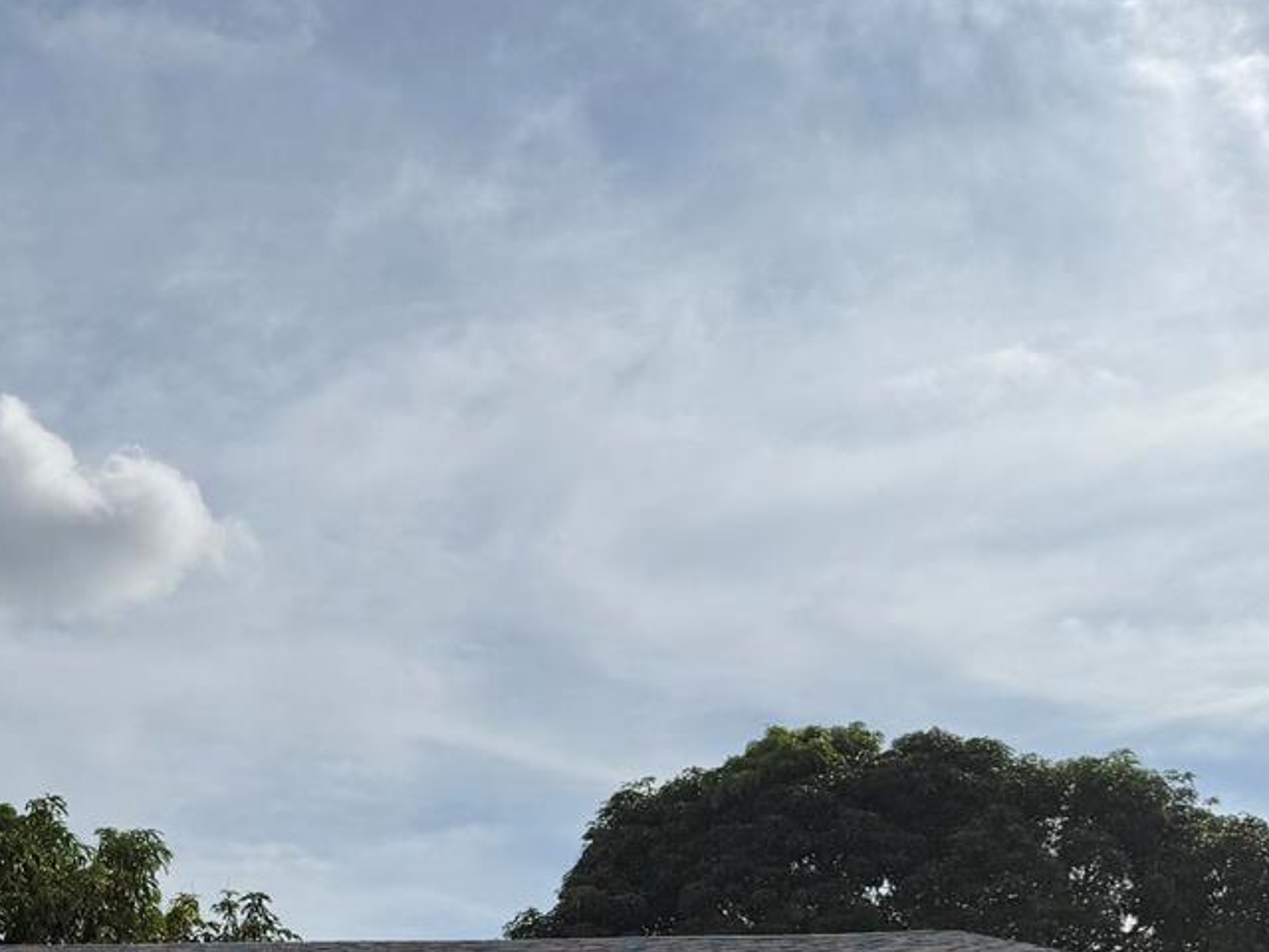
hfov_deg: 29.6
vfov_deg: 23.3
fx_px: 2200
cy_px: 972
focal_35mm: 60
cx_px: -58
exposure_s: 1/11905
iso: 80
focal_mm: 6.76
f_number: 1.78
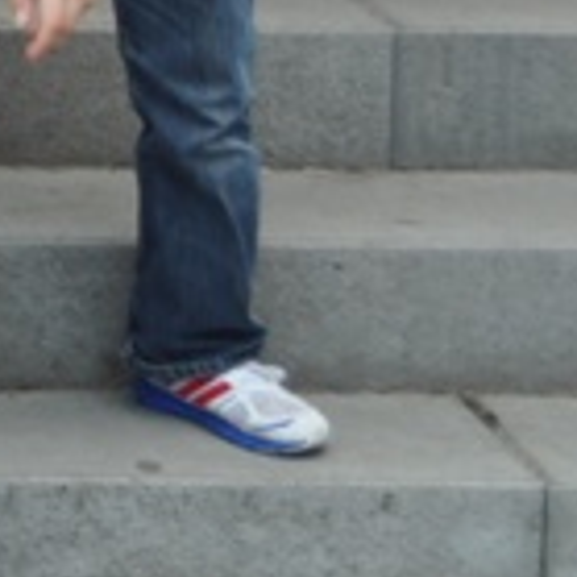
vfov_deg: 6.9
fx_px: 4601
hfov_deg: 6.4
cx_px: -1320
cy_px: -664
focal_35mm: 244
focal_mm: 26
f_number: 6.3
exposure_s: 1/160
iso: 200
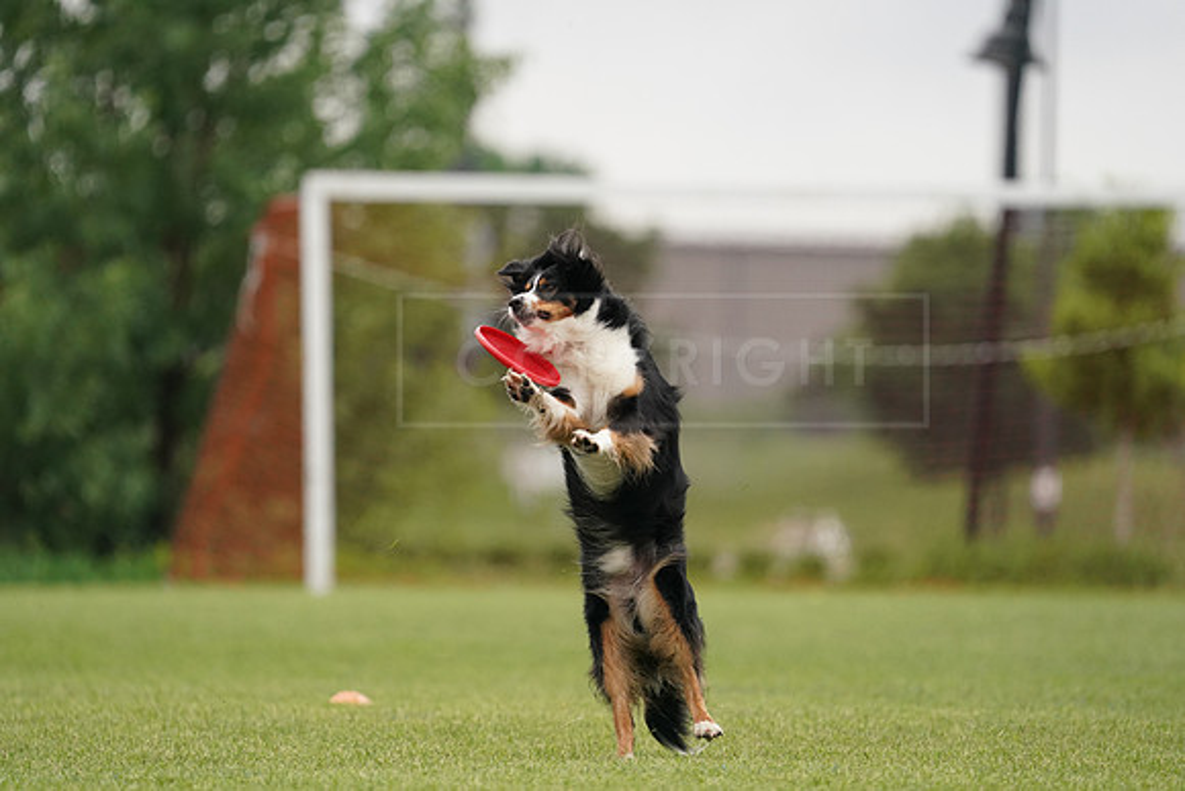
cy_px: 396
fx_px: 19754
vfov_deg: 2.3
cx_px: 592
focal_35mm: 600
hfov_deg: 3.4
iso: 2500
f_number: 6.3
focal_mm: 600
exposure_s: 1/4000
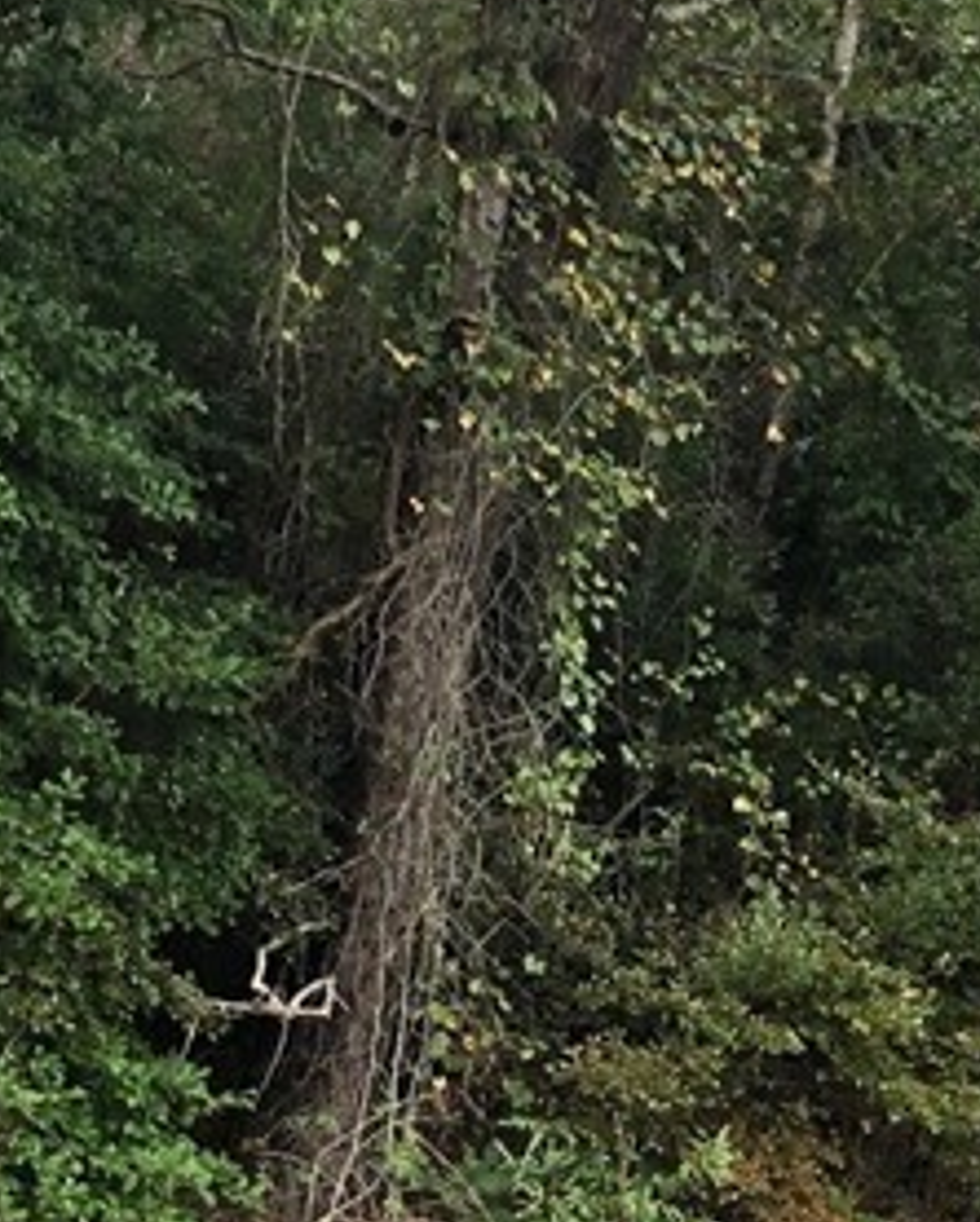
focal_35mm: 101
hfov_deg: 15.1
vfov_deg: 18.9
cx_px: 53
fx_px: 3658
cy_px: 918
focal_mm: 3.99
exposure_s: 1/120
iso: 32
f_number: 1.8
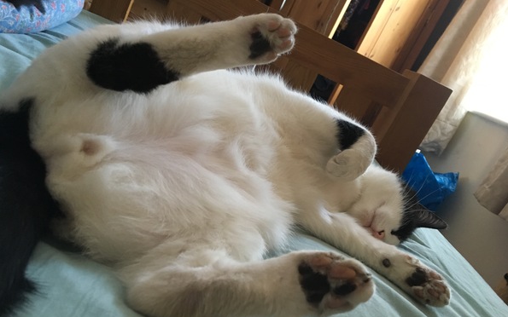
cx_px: 255
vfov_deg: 40.6
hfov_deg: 61.2
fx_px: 429
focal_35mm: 31
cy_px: 164
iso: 200
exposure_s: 1/20
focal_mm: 4.15
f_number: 2.2
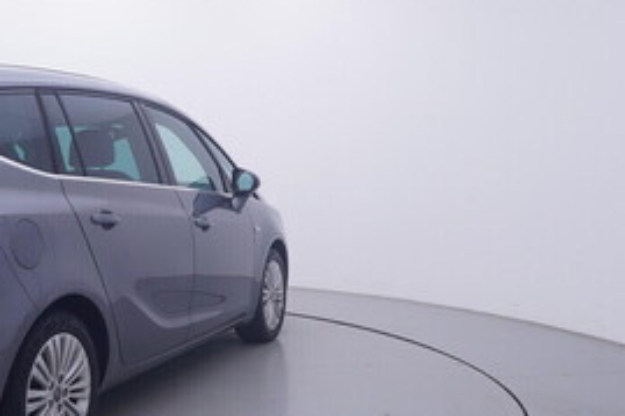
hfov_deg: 40.0
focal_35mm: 46
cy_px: 208
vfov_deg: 29.2
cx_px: 80
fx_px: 798
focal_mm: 15
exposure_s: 1/80
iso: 200
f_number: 5
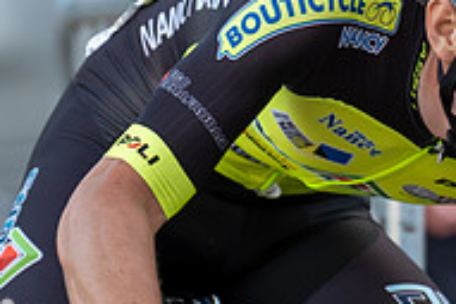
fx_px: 10732
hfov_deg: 2.4
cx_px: 565
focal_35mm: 848
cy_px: 200
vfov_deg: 1.6
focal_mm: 168
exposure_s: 1/800
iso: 500
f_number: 3.2
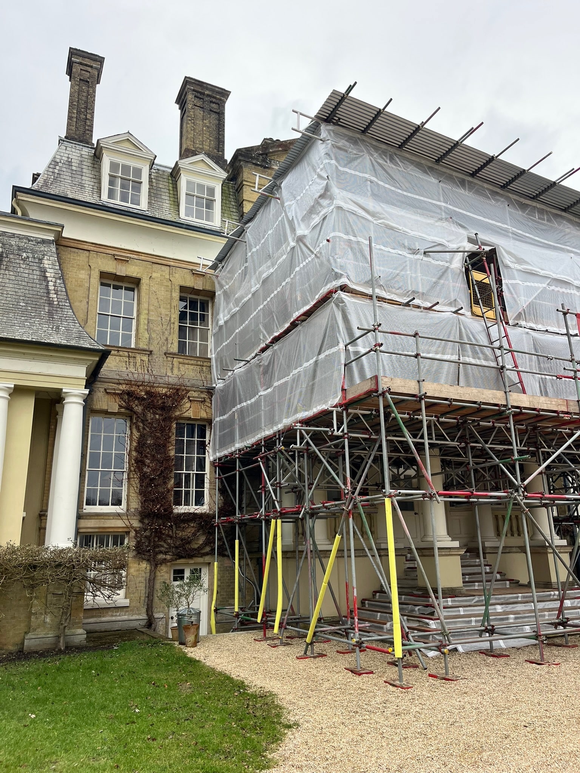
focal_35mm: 26
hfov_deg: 53.1
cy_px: 386
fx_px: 581
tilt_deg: +19.9
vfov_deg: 67.3
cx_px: 290
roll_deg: +3.2
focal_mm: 5.1
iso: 50
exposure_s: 1/360
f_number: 1.6
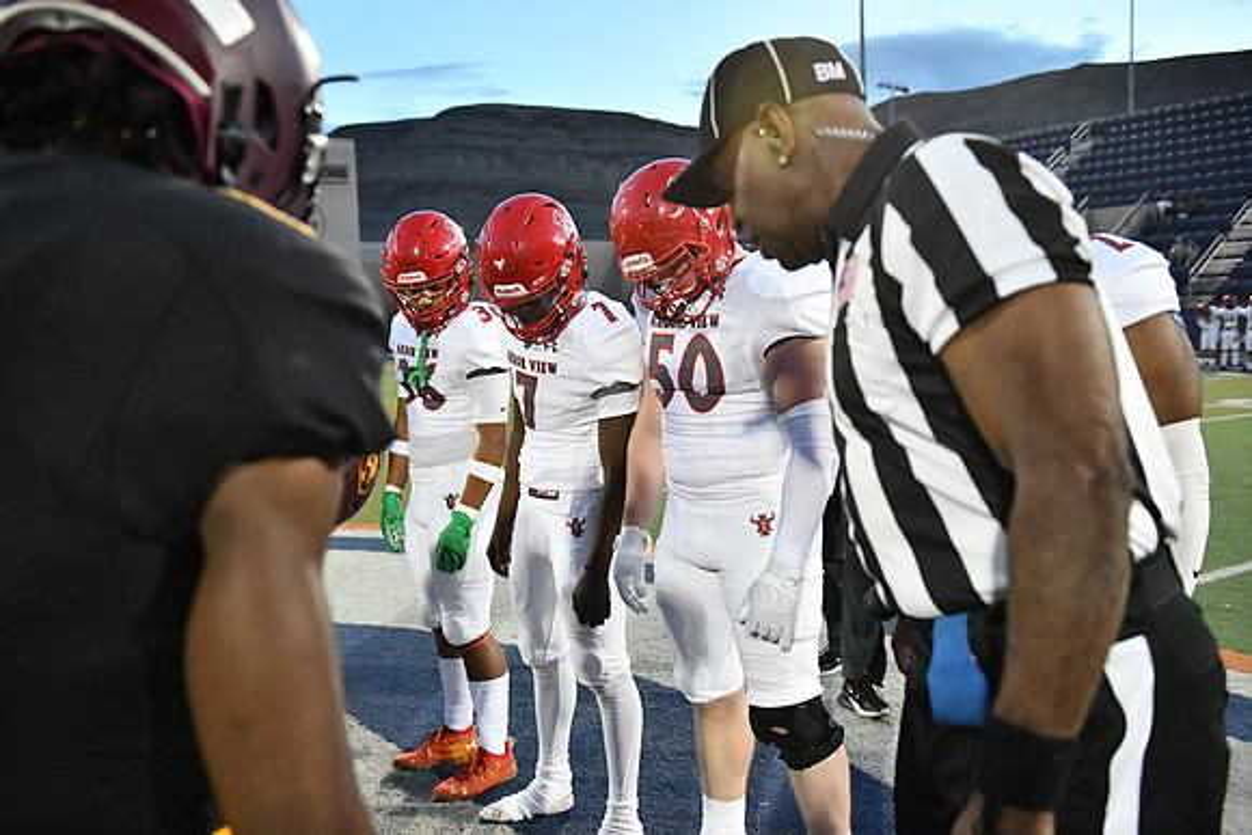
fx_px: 1113
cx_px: 626
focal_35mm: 32
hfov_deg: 58.7
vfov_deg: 41.1
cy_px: 418
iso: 11400
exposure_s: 1/2500
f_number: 3.2
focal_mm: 32
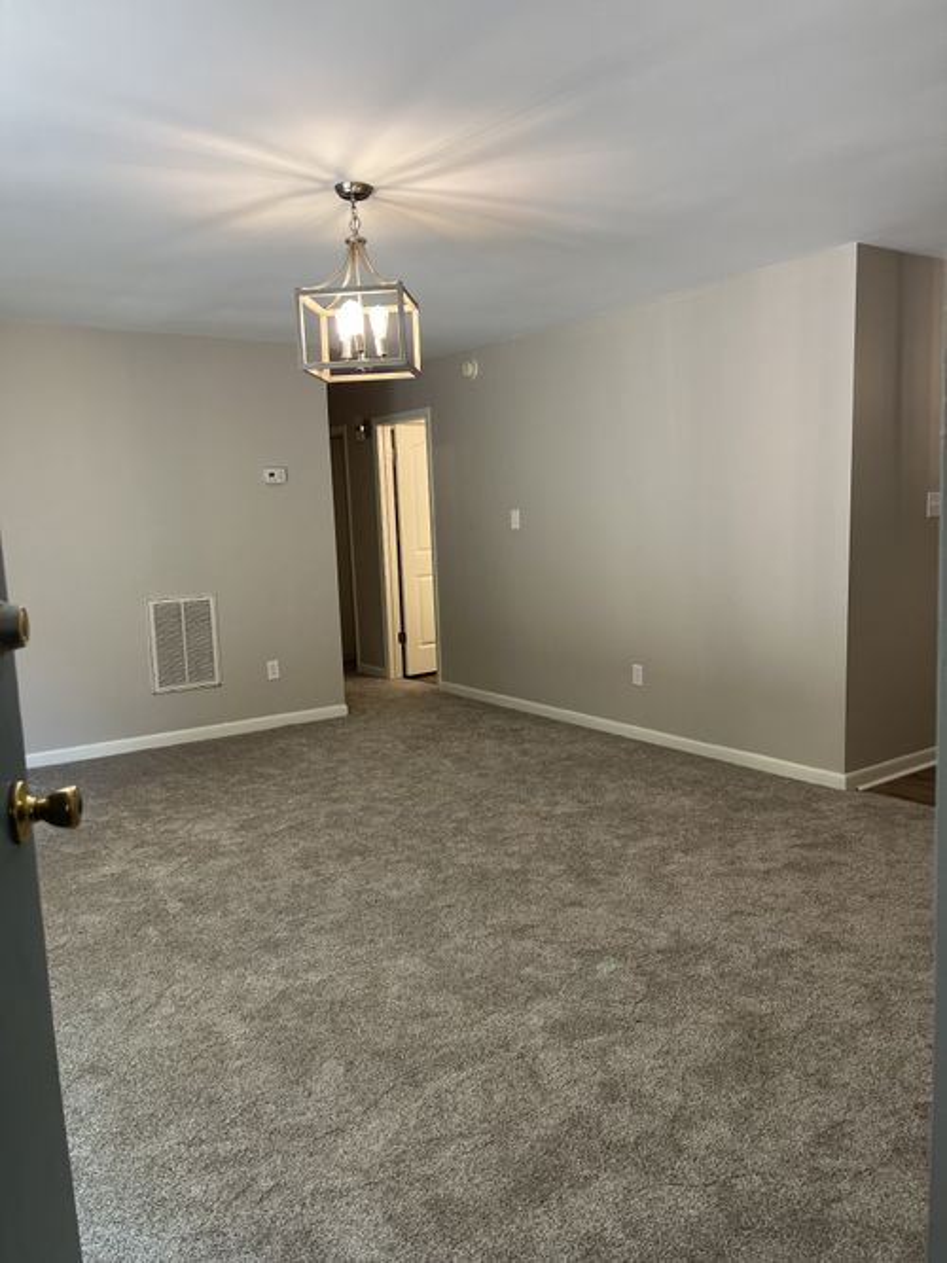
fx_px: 949
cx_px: 474
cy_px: 632
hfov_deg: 53.0
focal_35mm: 26
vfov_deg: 67.3
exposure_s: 1/120
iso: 80
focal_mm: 5.1
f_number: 1.6
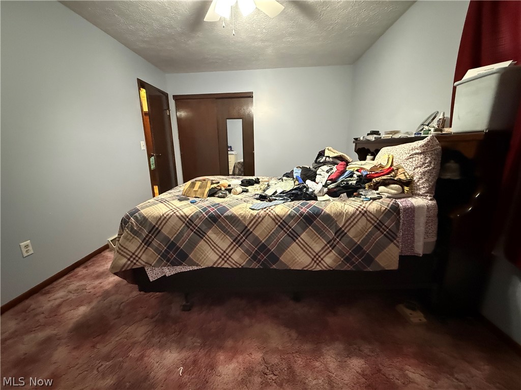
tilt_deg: -12.3
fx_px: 211
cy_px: 195
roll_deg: +1.1
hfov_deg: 102.1
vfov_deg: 85.7
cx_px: 260
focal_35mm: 14
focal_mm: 2.22
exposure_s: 1/40
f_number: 2.2
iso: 1250
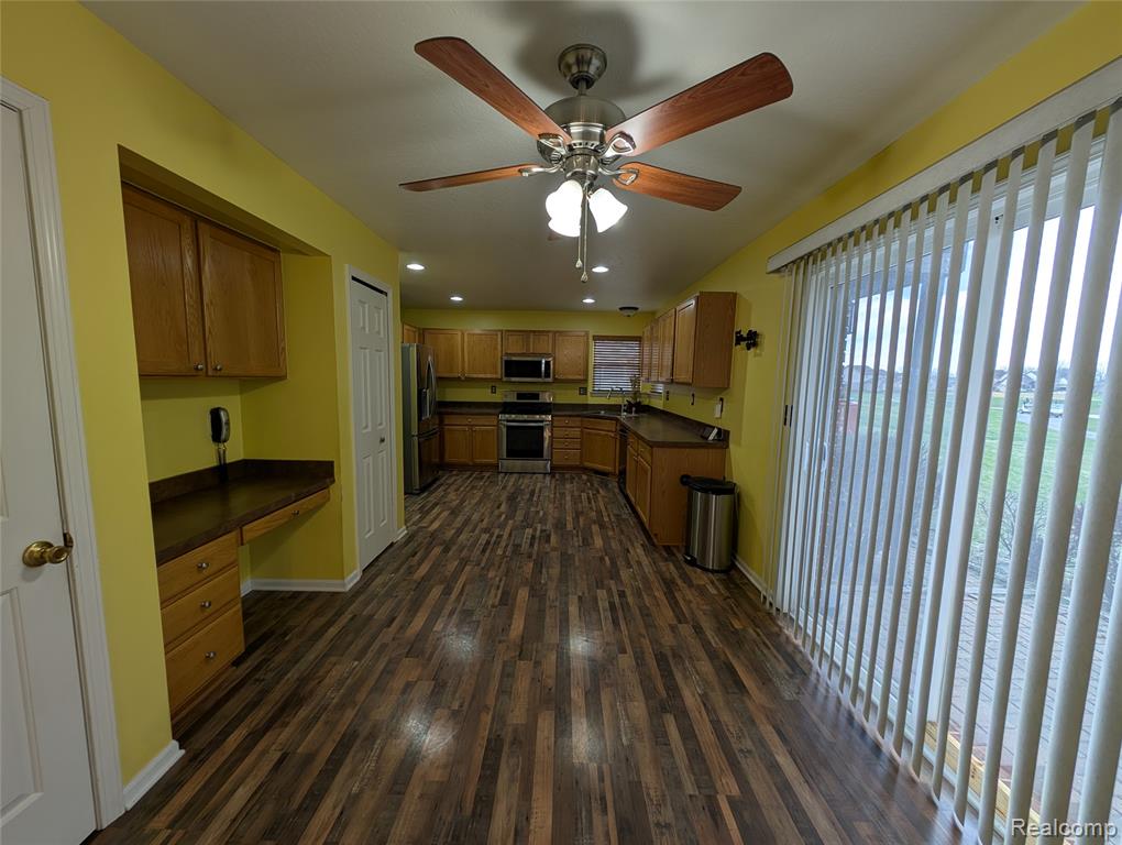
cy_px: 422
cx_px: 561
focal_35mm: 12
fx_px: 390
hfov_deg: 110.5
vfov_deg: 94.6
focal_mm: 2.23
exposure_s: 1/120
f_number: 1.95
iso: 91
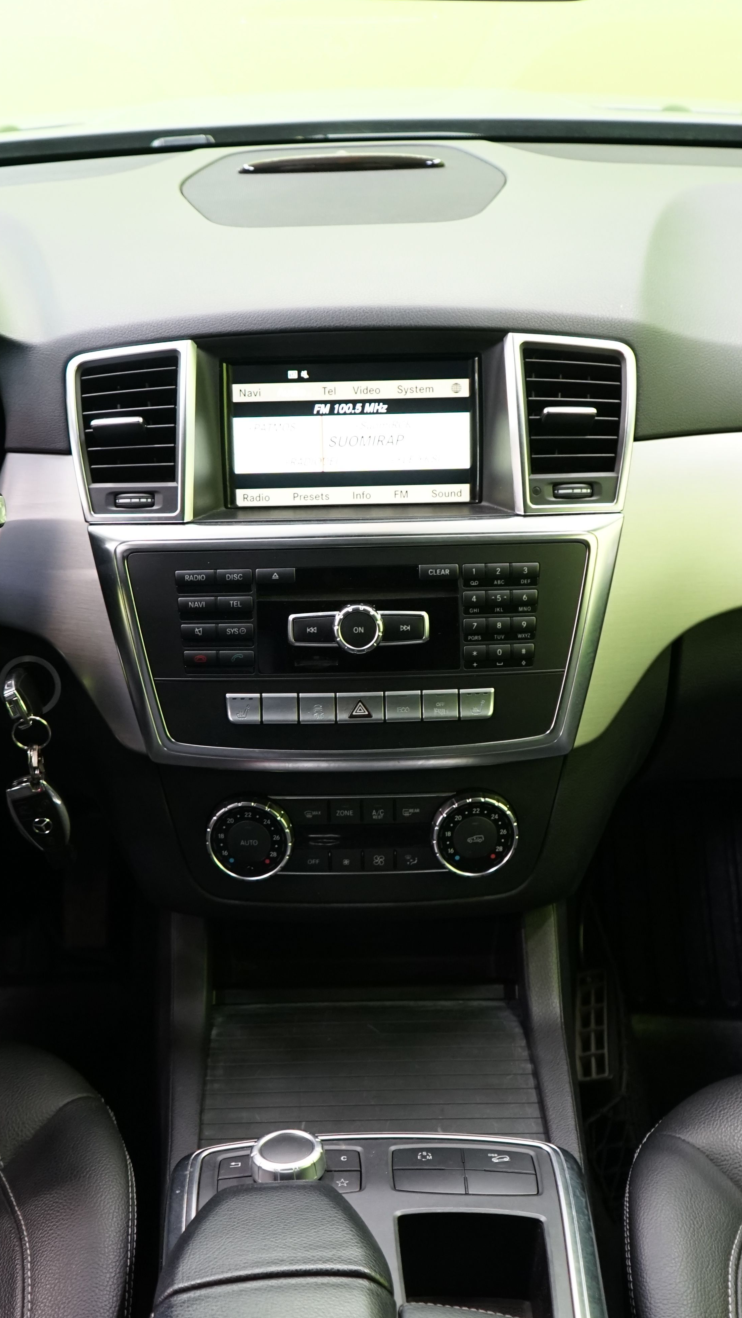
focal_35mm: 48
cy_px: 669
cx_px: 327
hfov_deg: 24.9
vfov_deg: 42.9
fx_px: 1679
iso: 1250
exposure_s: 1/20
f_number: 4
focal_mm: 30
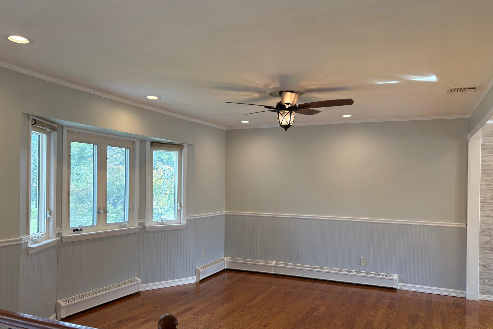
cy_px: 189
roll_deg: -1.3
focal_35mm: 29
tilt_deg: +0.3
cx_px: 245
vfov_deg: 44.8
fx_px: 397
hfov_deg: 63.7
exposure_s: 1/120
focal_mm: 5.96
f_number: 1.6
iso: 64
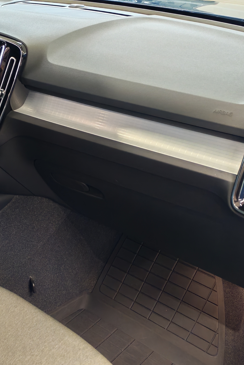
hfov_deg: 25.6
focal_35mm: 49
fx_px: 498
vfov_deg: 40.3
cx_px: -19
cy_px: 177
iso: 775
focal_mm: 6.12
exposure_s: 1/50
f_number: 1.9
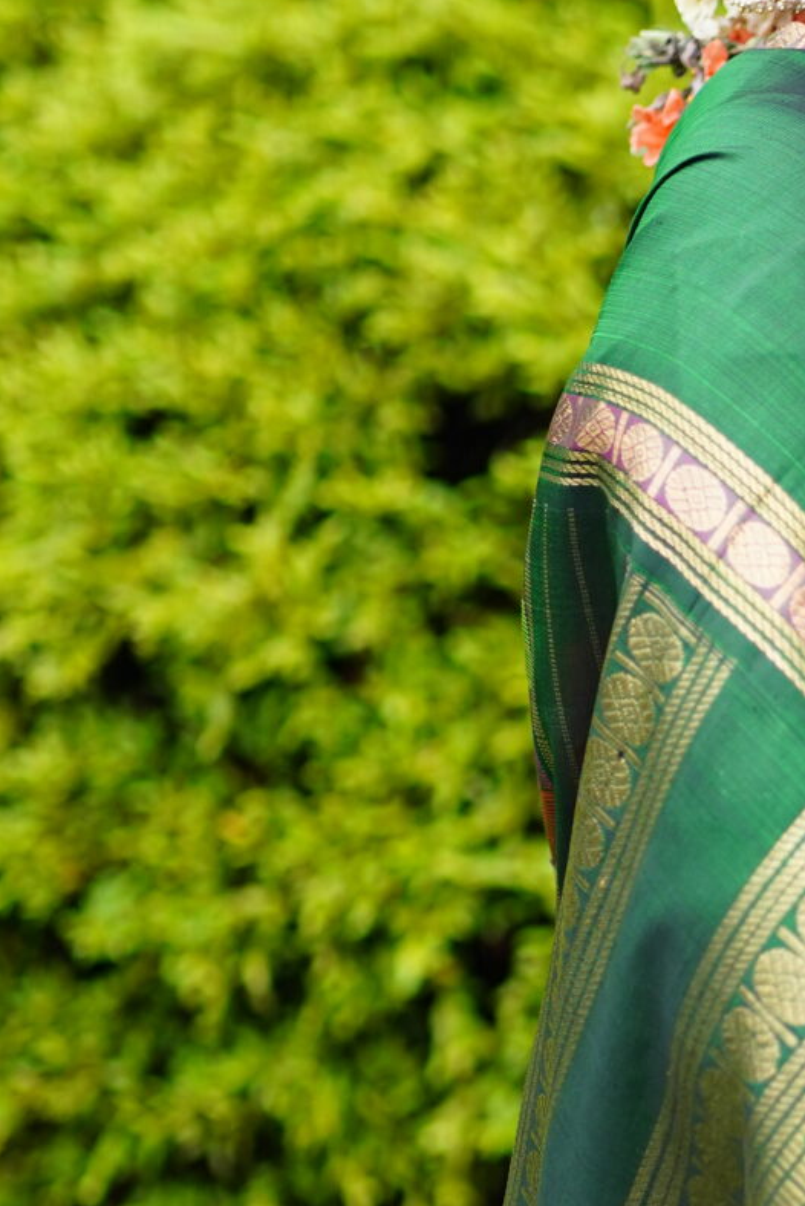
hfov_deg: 5.0
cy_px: 863
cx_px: 1158
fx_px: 9249
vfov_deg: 7.5
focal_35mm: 276
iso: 640
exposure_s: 1/640
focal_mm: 85
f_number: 2
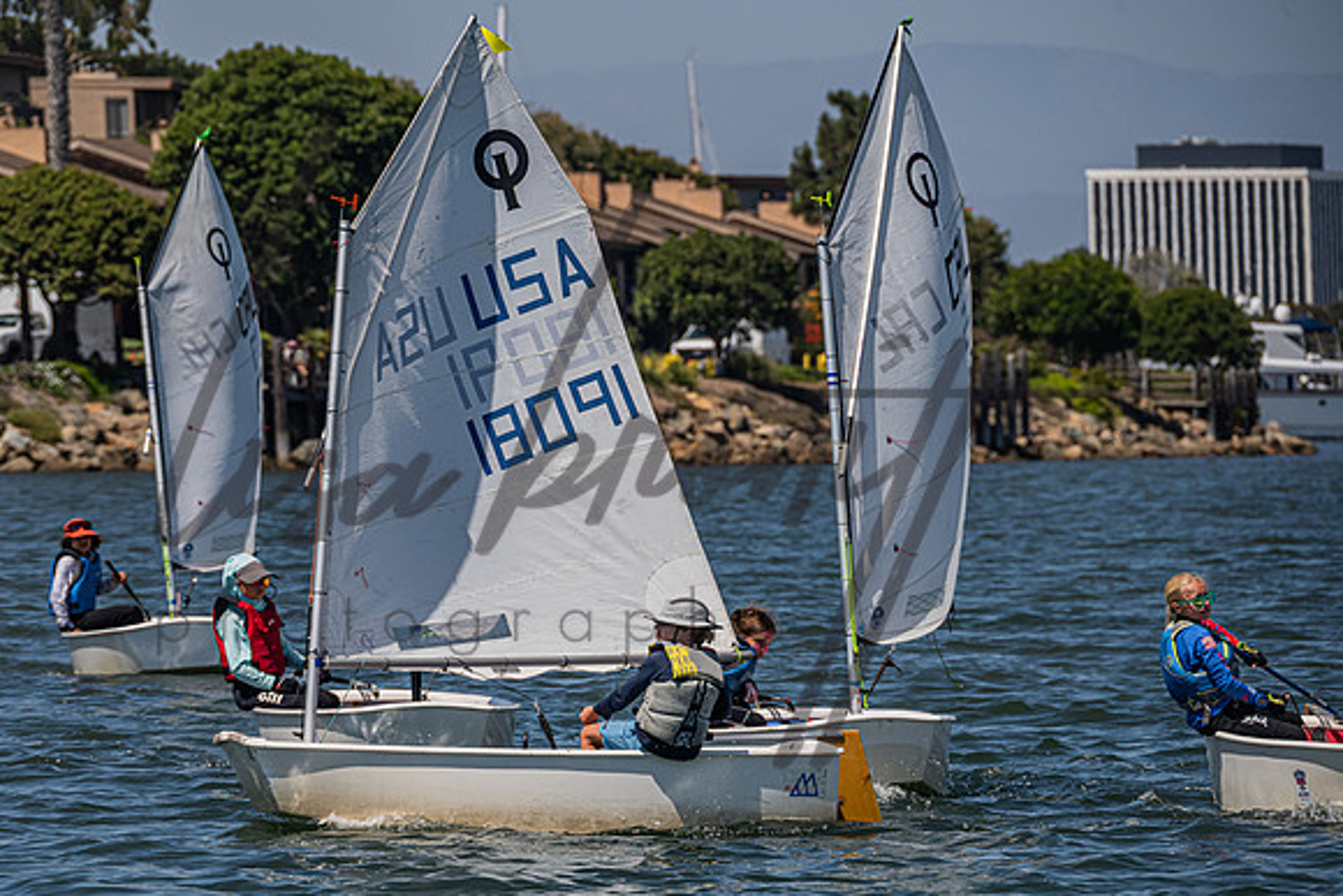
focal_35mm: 271
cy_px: 532
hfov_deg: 7.6
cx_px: 521
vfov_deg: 5.1
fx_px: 10097
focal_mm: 220
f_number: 8
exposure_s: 1/1250
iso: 250
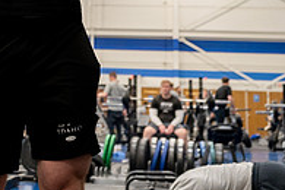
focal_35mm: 94
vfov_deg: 13.7
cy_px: -92
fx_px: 744
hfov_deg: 21.4
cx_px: 60
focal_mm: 30
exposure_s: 1/80
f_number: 2.8
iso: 1000
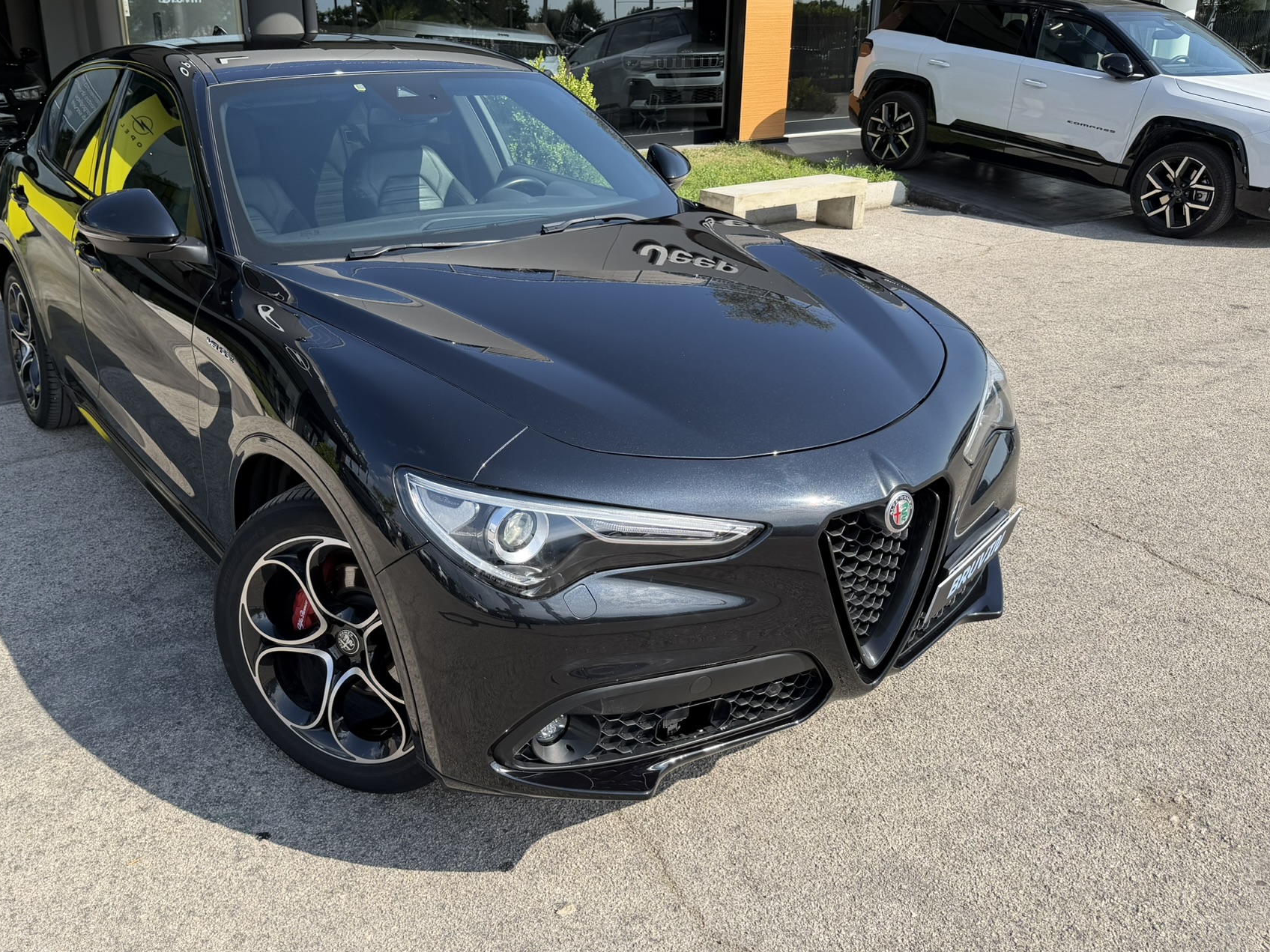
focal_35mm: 29
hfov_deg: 61.1
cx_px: 506
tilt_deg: -19.2
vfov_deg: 48.0
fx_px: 1064
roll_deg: +1.0
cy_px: 395
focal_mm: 6.76
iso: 80
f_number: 1.78
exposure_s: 1/2445
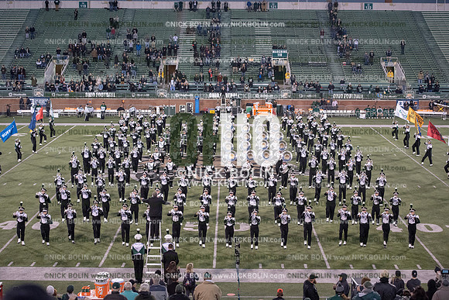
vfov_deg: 19.5
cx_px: 224
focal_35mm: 70
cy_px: 150
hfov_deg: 28.8
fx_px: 873
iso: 5000
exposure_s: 1/1250
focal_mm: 70
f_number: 3.2
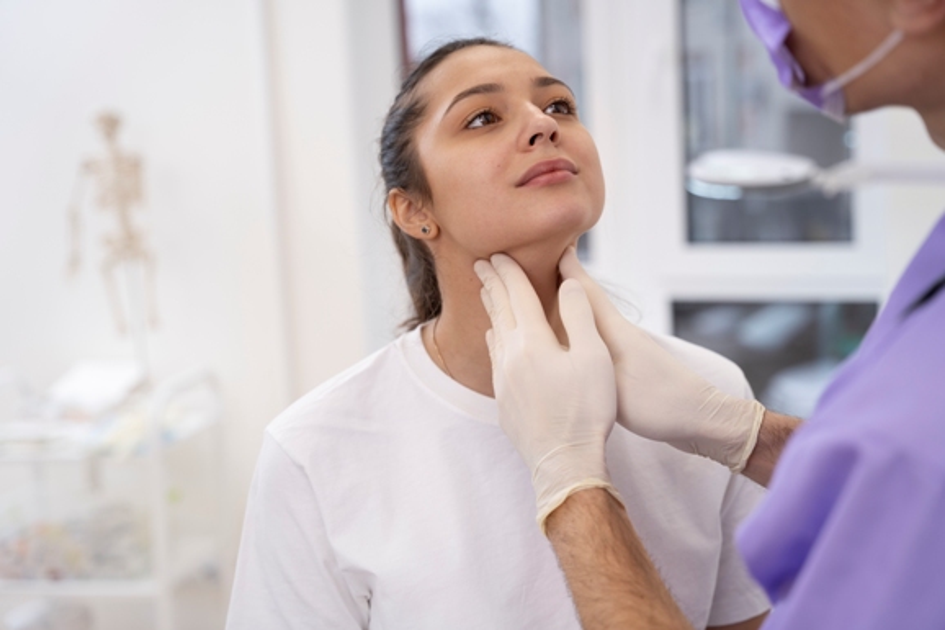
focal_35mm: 53
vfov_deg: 25.5
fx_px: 1393
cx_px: 472
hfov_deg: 37.5
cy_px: 315
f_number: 2.8
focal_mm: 53.1
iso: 250
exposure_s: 1/160
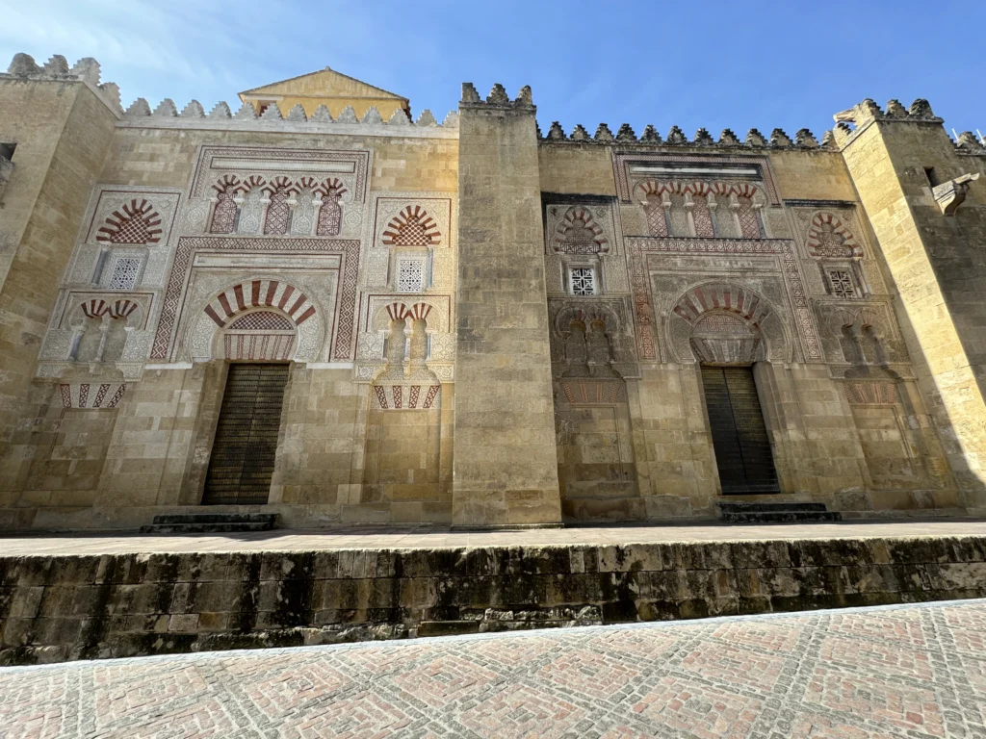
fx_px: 399
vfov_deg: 85.7
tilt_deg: +19.5
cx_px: 493
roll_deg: +1.6
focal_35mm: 14
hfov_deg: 102.1
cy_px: 370
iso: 50
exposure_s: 1/687
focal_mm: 2.22
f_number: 2.2
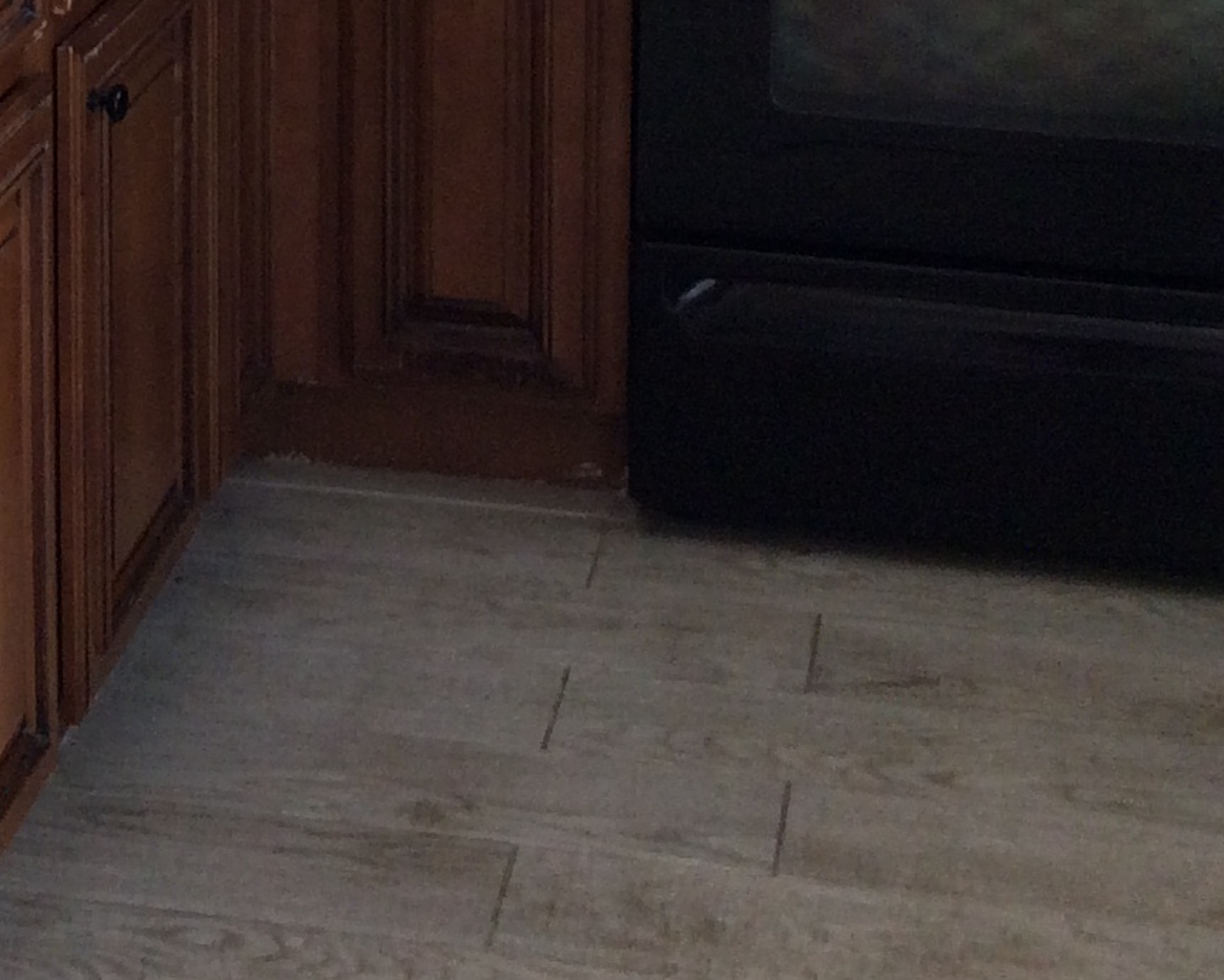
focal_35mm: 97
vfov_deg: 15.0
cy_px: -386
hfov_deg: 19.5
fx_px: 3515
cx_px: 245
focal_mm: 3.3
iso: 50
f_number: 2.4
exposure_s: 1/60
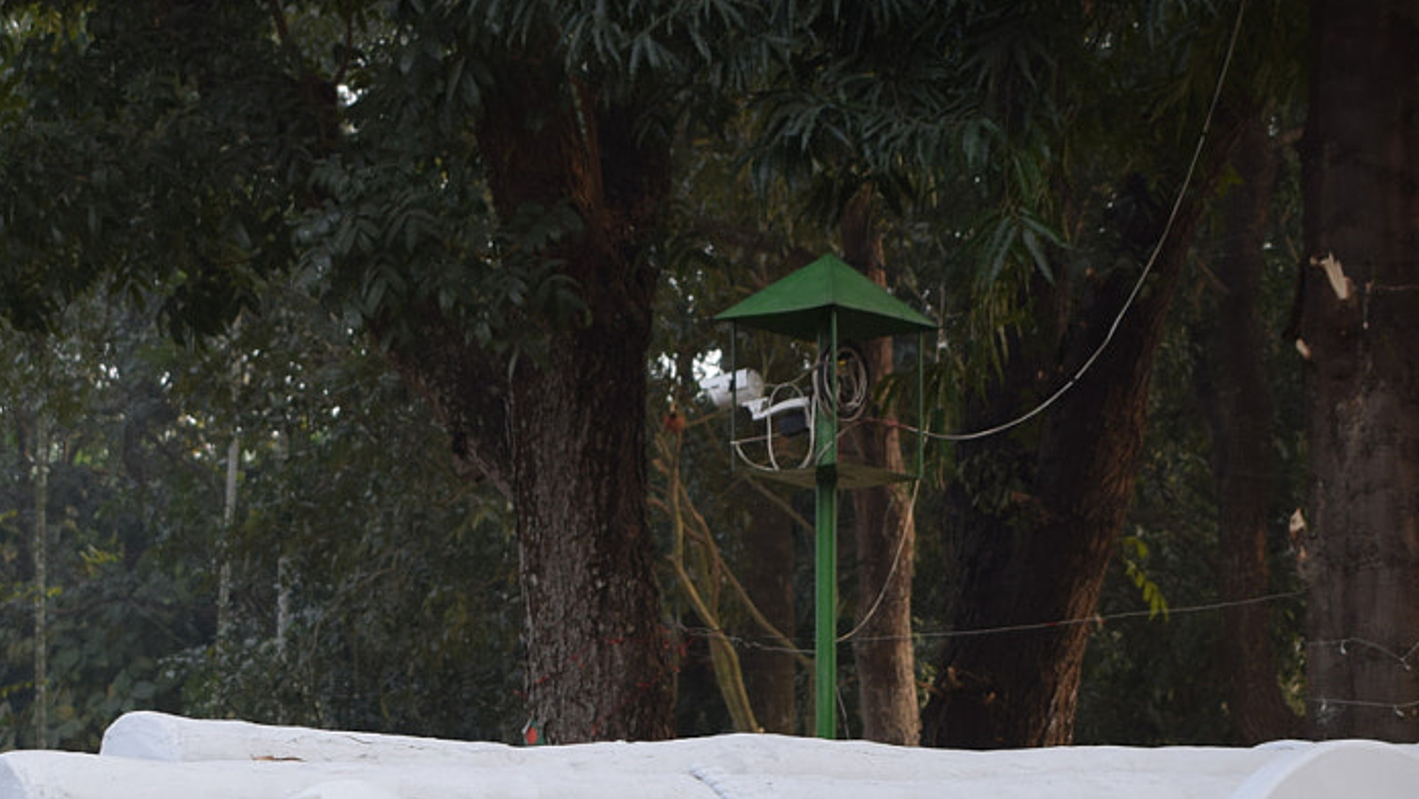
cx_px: 528
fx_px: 4224
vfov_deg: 10.6
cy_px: 1009
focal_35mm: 112
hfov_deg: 19.0
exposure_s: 1/100
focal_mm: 31
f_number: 4.2
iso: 100
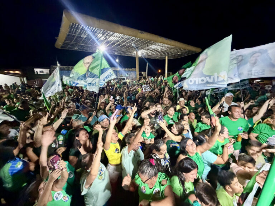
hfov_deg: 102.1
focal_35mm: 14
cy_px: 103
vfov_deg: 85.7
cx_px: 138
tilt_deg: -13.8
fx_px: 111
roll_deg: +1.5
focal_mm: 2.22
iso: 800
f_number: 2.2
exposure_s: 1/60
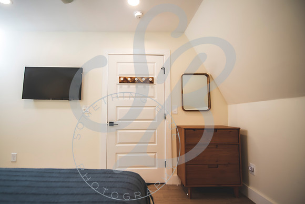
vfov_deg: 73.9
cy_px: 103
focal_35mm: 16
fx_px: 135
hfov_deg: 96.7
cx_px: 140
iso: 250
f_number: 2.8
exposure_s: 1/125
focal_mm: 14
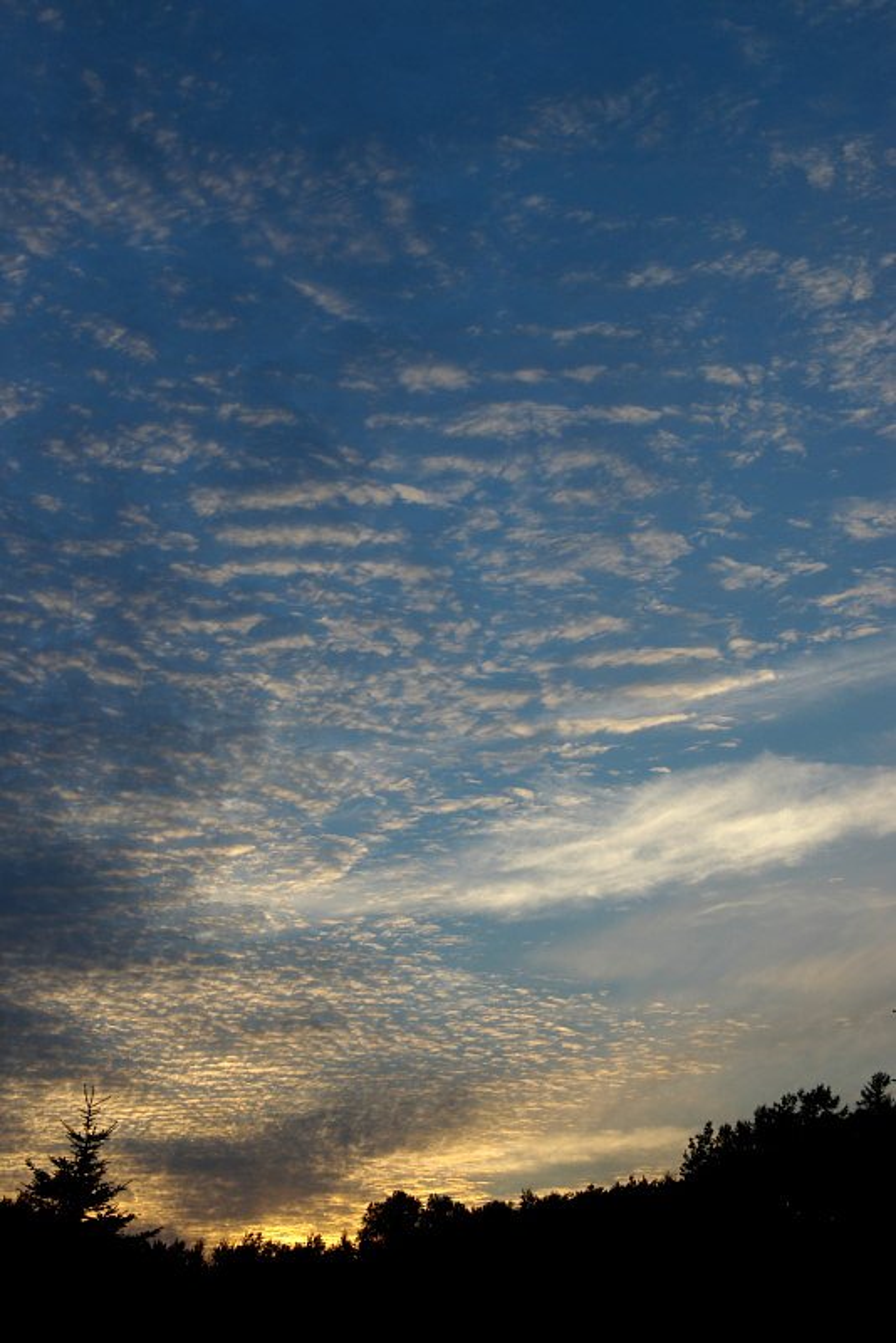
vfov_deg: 28.1
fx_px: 2685
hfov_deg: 18.9
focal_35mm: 72
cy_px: 672
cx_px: 448
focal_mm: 48
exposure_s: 1/200
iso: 200
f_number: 9
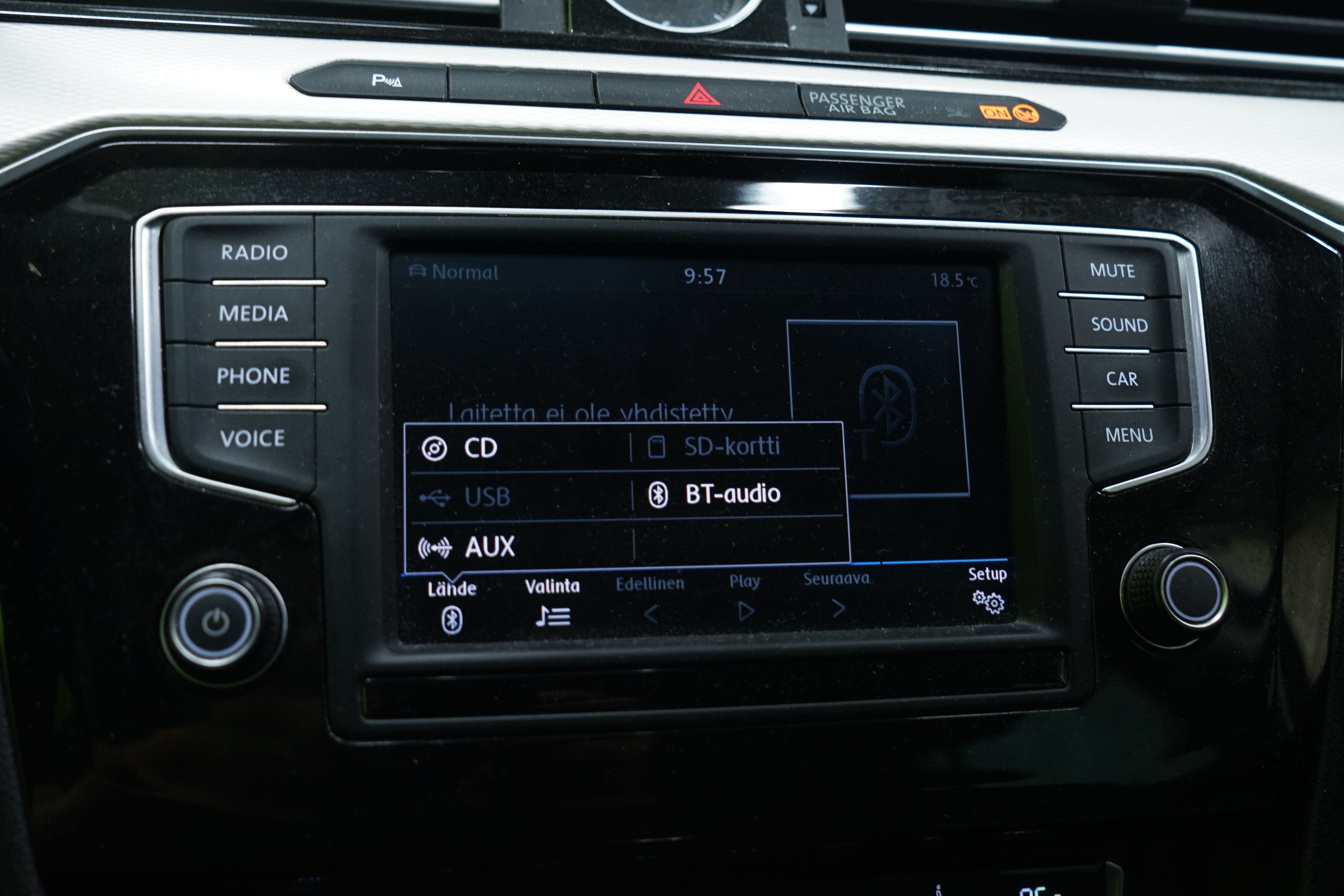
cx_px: 672
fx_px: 1269
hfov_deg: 55.8
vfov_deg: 38.9
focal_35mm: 34
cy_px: 448
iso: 1250
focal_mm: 34
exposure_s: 1/20
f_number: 5
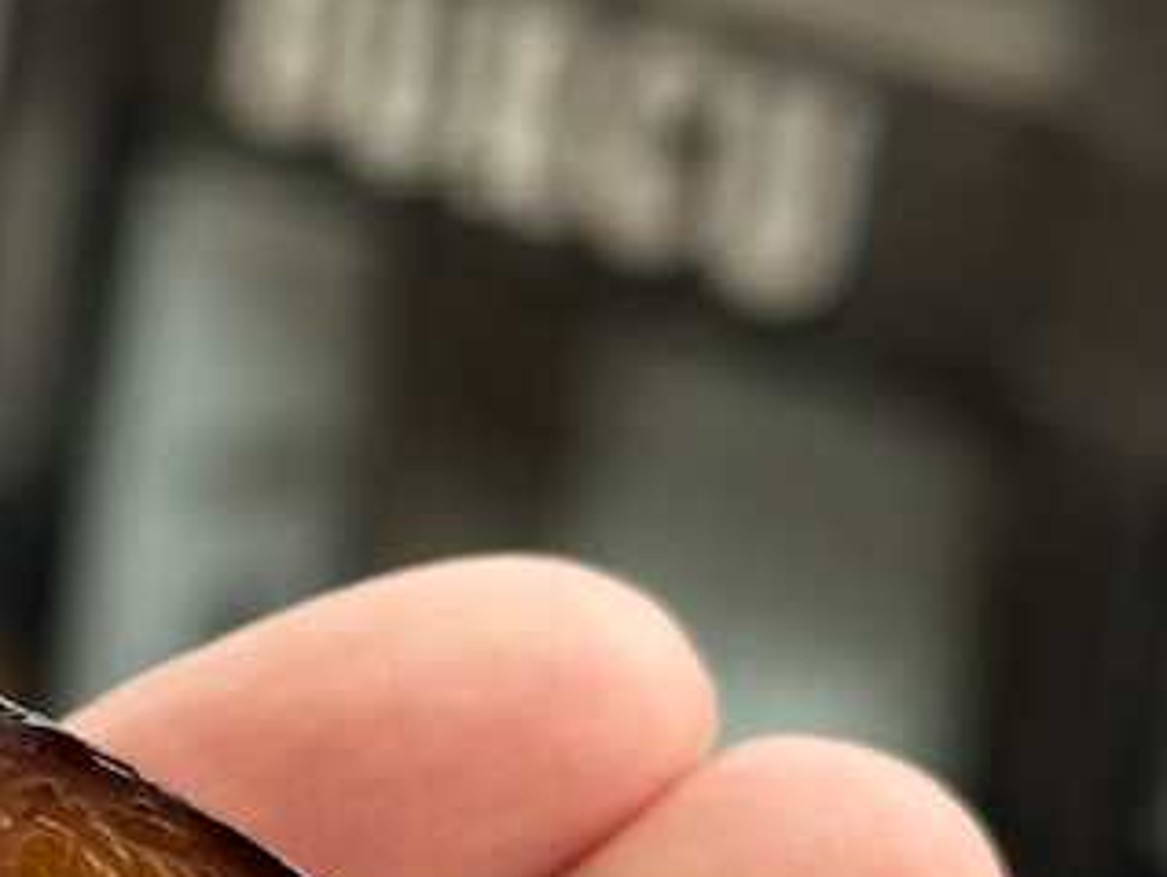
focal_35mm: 193
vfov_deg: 7.7
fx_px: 6511
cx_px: -829
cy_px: 925
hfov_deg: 9.8
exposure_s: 1/1107
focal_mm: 6.86
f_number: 1.78
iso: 64
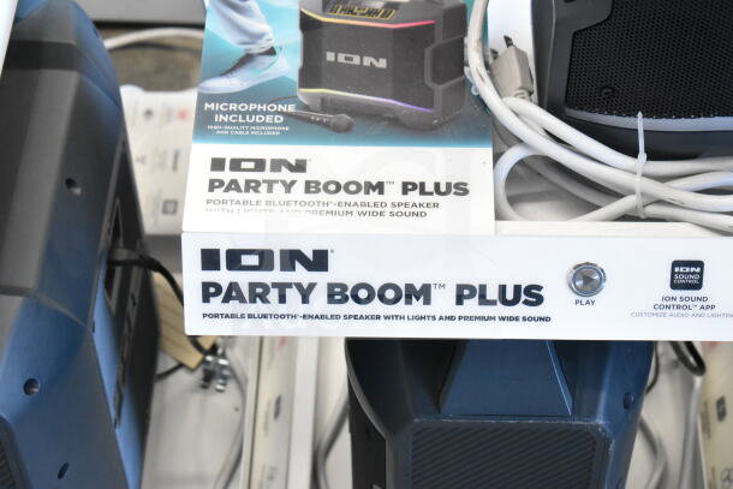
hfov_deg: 24.6
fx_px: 1680
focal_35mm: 82
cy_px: 244
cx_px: 366
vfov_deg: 16.6
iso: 5600
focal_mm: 55
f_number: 5.6
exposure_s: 1/100
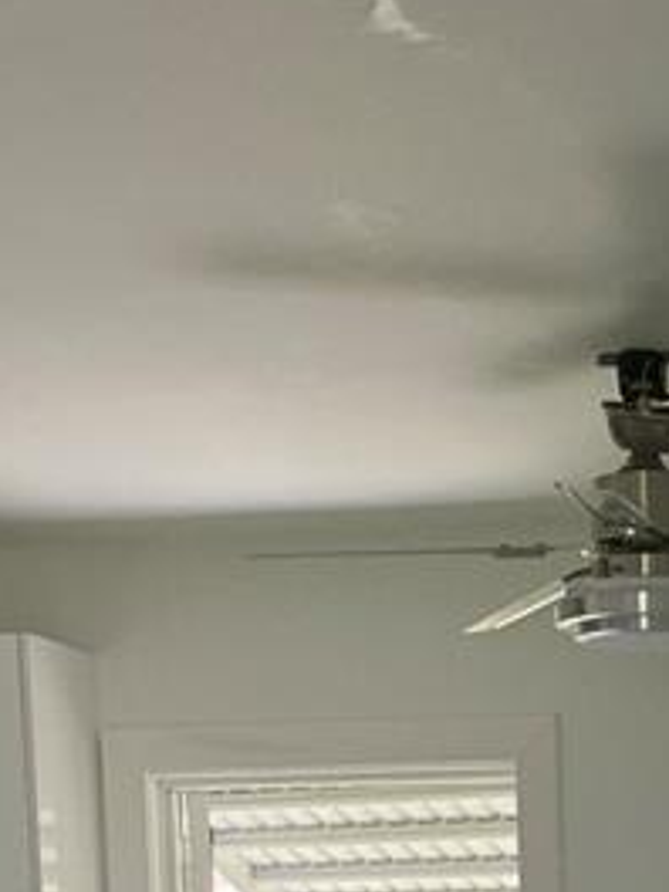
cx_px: 696
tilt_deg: -11.5
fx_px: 3041
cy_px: 1659
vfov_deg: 14.5
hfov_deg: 12.4
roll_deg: +0.1
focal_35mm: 118
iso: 64
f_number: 1.6
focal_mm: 5.1
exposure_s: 1/121
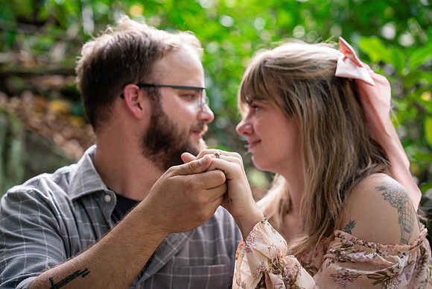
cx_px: 216
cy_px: 144
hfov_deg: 28.8
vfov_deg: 19.5
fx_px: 840
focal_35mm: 70
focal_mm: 70
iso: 2000
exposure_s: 1/125
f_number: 2.8
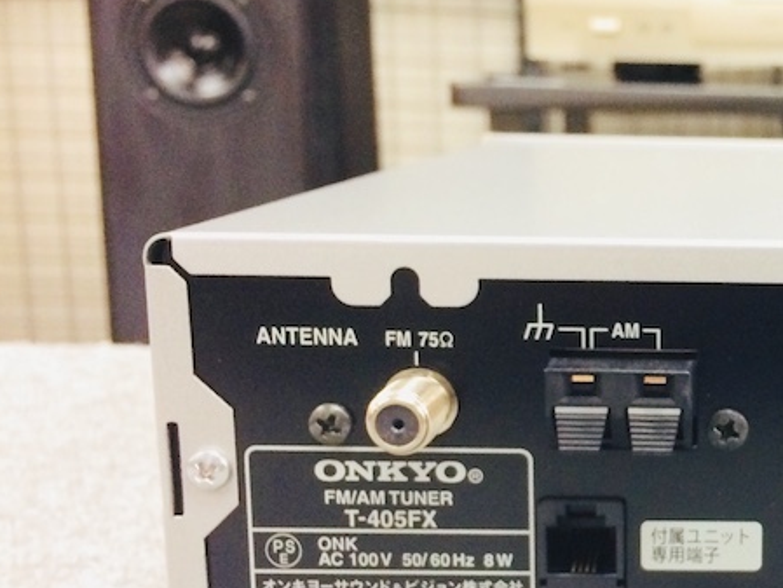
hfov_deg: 28.7
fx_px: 1403
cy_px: 361
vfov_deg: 23.6
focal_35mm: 62
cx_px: 828
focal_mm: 4.15
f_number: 2.2
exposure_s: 1/30
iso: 200
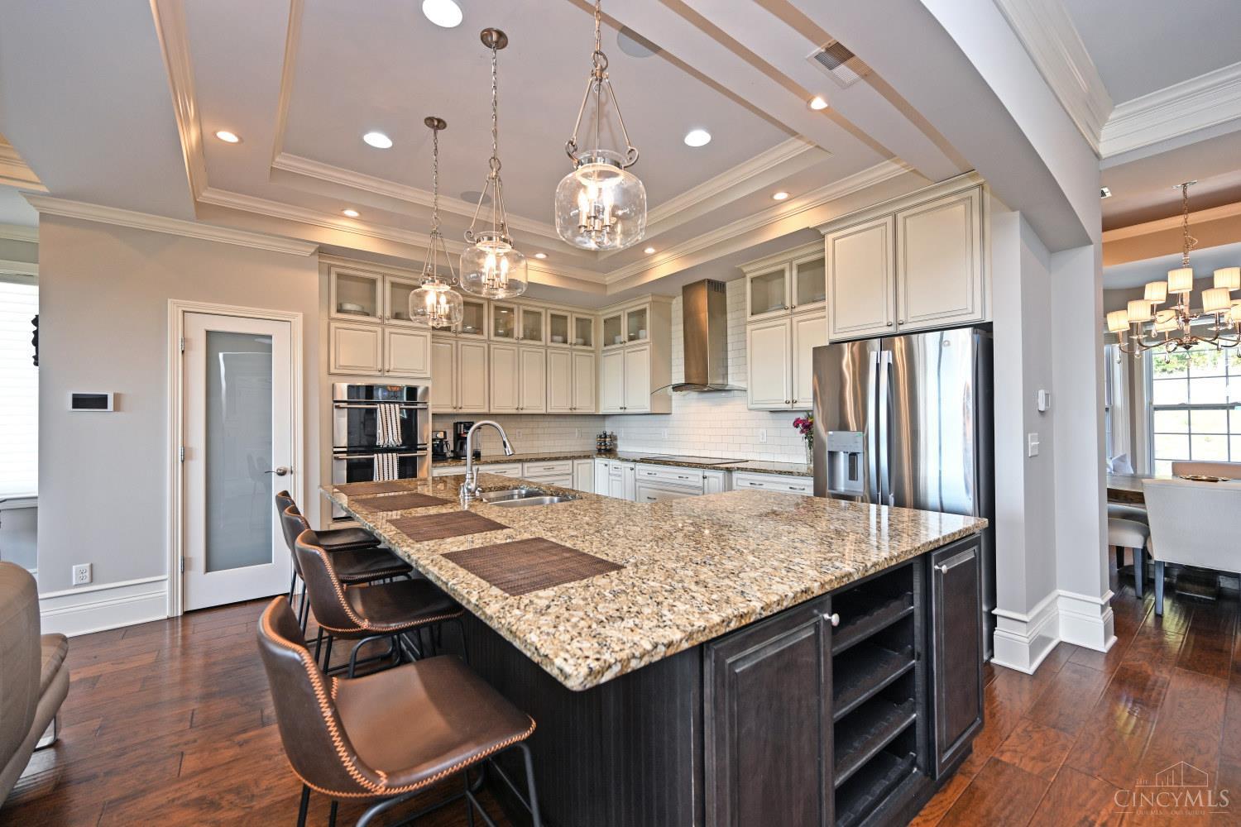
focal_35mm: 14
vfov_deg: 81.2
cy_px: 414
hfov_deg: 104.3
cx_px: 620
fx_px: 483
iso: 200
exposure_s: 1/60
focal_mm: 14
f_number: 4
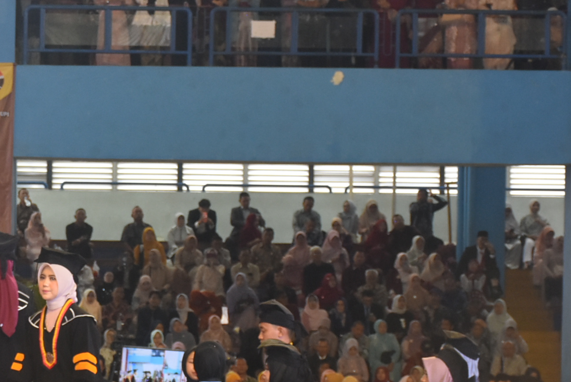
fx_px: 2286
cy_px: 295
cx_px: -27
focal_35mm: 144
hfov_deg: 14.0
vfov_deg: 9.5
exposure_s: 1/100
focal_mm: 42
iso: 1000
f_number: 5
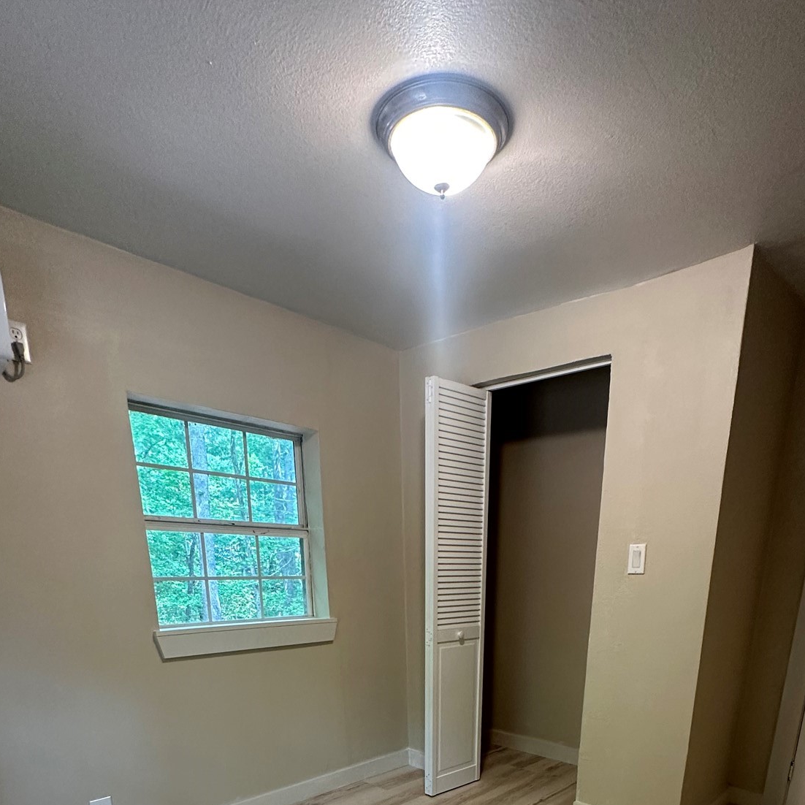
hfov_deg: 67.2
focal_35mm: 23
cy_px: 746
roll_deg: -2.2
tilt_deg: -18.8
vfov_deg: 56.5
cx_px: 435
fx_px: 605
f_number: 2.2
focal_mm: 2.22
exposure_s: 1/120
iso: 250
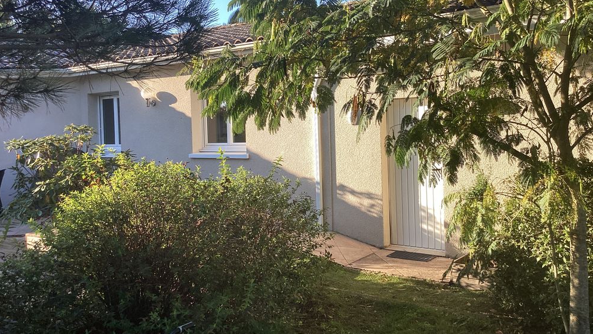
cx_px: 296
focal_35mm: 34
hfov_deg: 58.0
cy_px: 137
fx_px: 535
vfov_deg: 34.6
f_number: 2.4
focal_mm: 3.3
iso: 25
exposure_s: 1/264
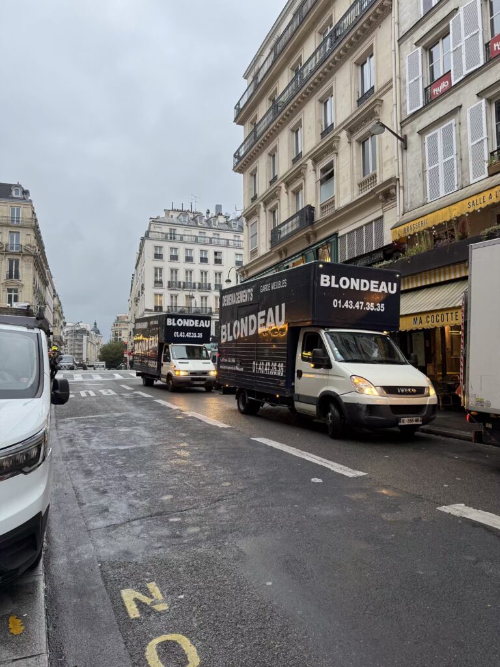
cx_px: 250
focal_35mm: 24
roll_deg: +0.7
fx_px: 462
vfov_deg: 71.6
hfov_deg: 56.8
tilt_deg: +5.3
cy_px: 334
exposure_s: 1/100
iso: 160
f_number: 1.78
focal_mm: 6.76
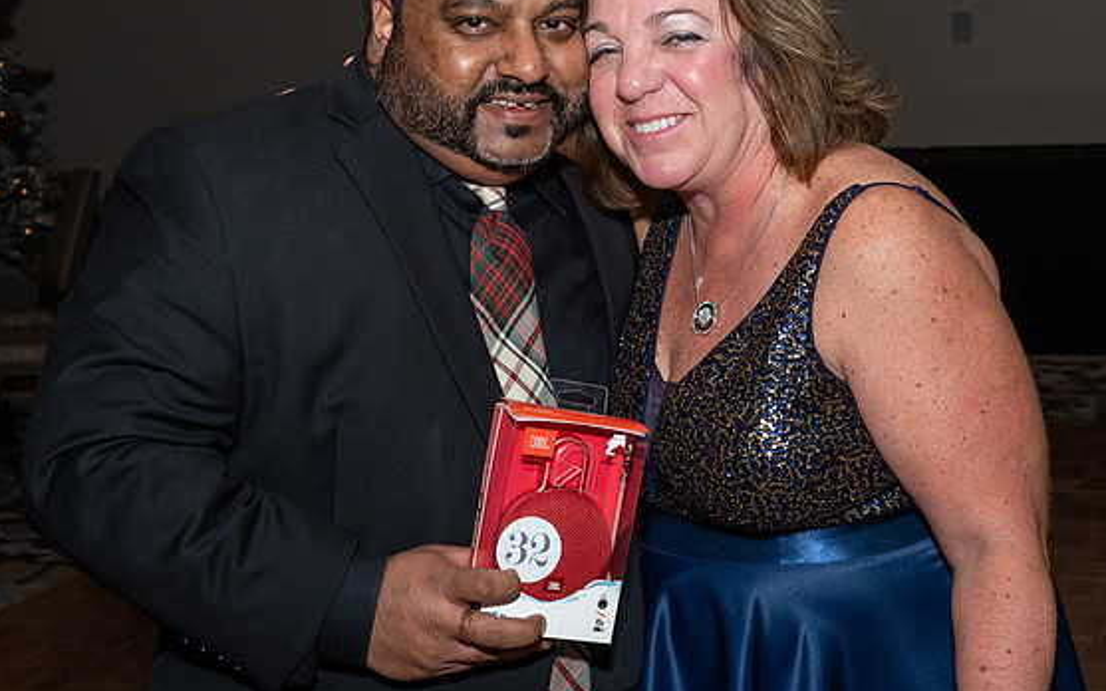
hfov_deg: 27.8
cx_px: 629
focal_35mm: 74
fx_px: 2230
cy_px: 207
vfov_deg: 17.5
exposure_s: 1/250
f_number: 7.1
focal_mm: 34
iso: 500
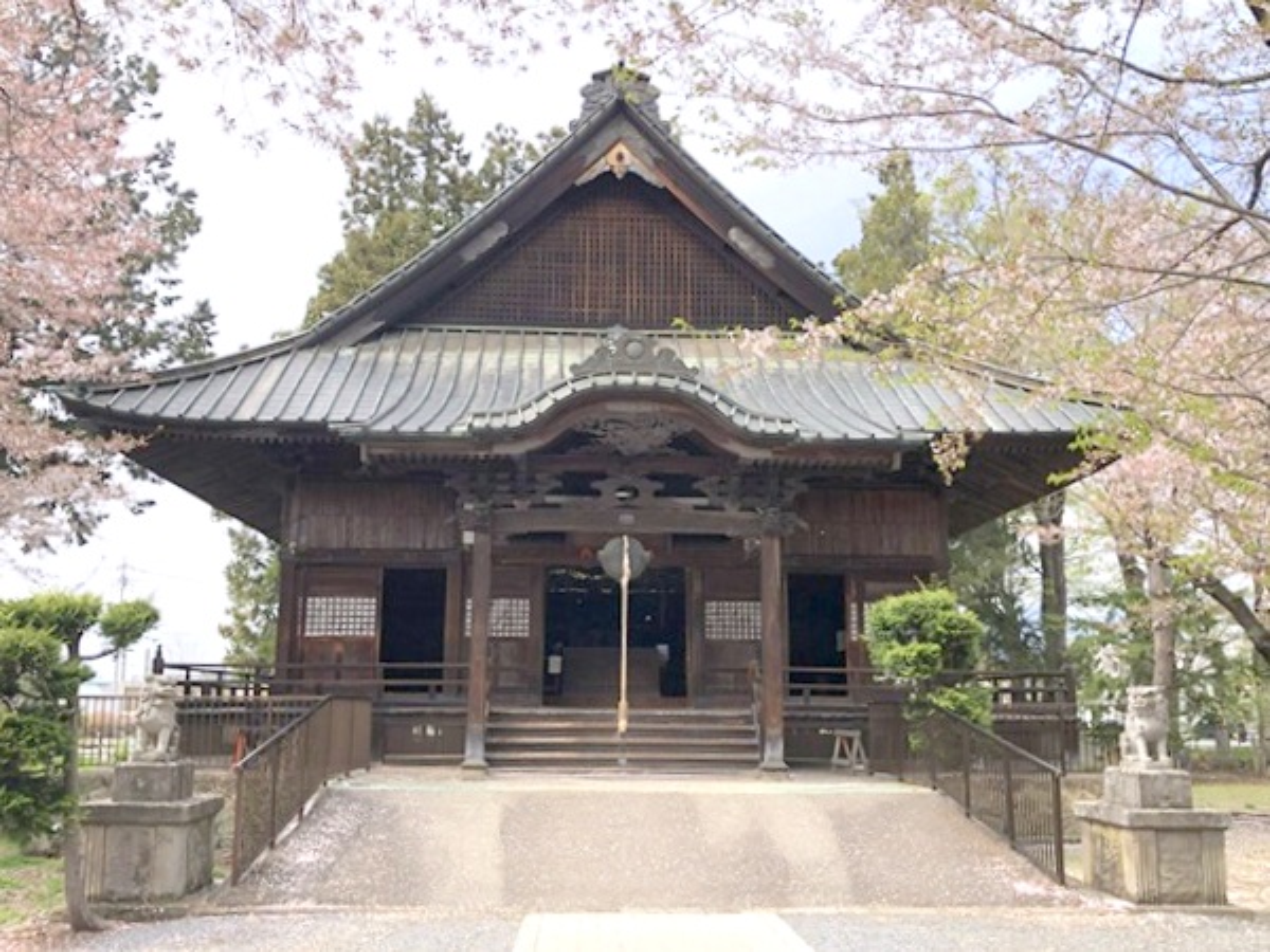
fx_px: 1027
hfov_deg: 63.4
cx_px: 635
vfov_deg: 49.7
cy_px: 476
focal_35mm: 28
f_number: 1.8
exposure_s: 1/857
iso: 20
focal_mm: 3.99
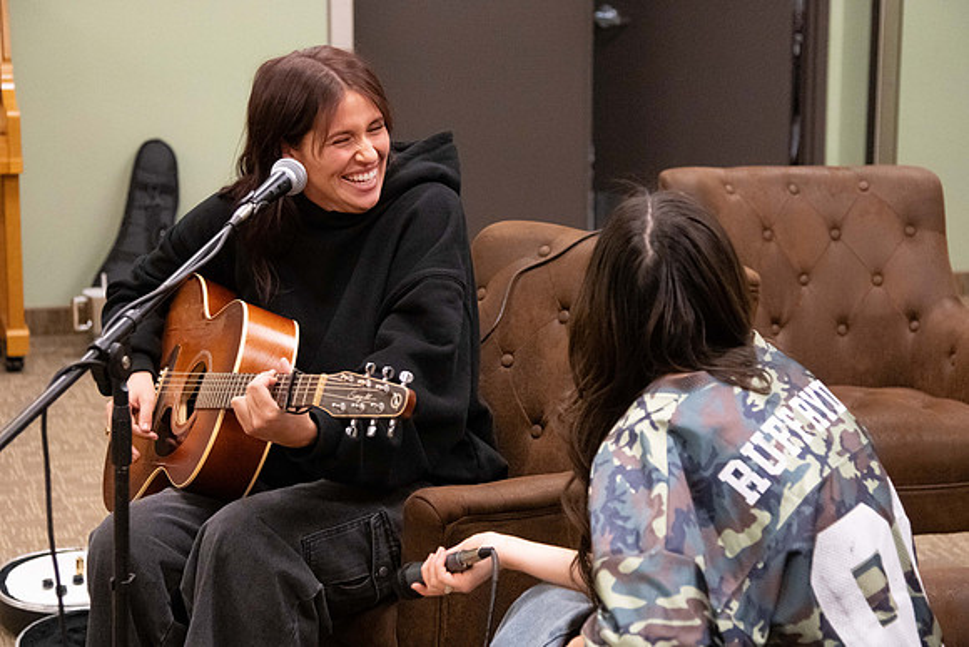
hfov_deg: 27.0
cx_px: 507
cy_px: 328
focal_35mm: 75
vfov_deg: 18.2
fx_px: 2018
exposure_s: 1/250
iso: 6400
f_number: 4
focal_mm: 65
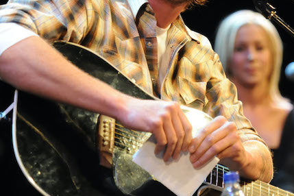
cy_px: 54
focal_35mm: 362
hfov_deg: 5.7
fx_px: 2956
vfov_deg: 3.8
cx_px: 255
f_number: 4
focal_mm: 185
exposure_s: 1/125
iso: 2000
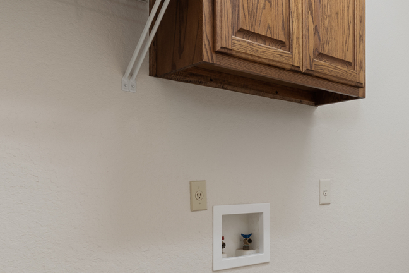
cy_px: 176
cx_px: 306
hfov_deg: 46.7
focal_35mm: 40
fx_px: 454
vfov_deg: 33.2
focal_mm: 16
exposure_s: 1/2
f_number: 8
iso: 800
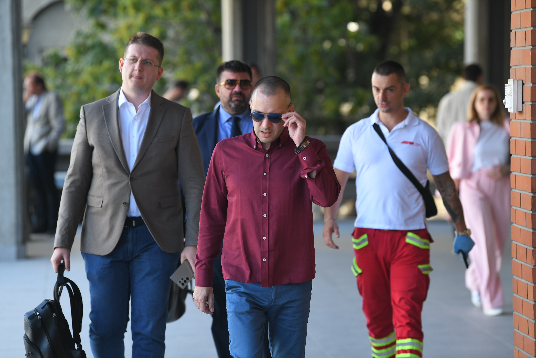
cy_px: 179
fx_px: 2605
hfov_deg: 11.7
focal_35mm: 175
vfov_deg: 7.8
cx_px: 268
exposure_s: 1/250
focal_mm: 175
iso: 500
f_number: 4
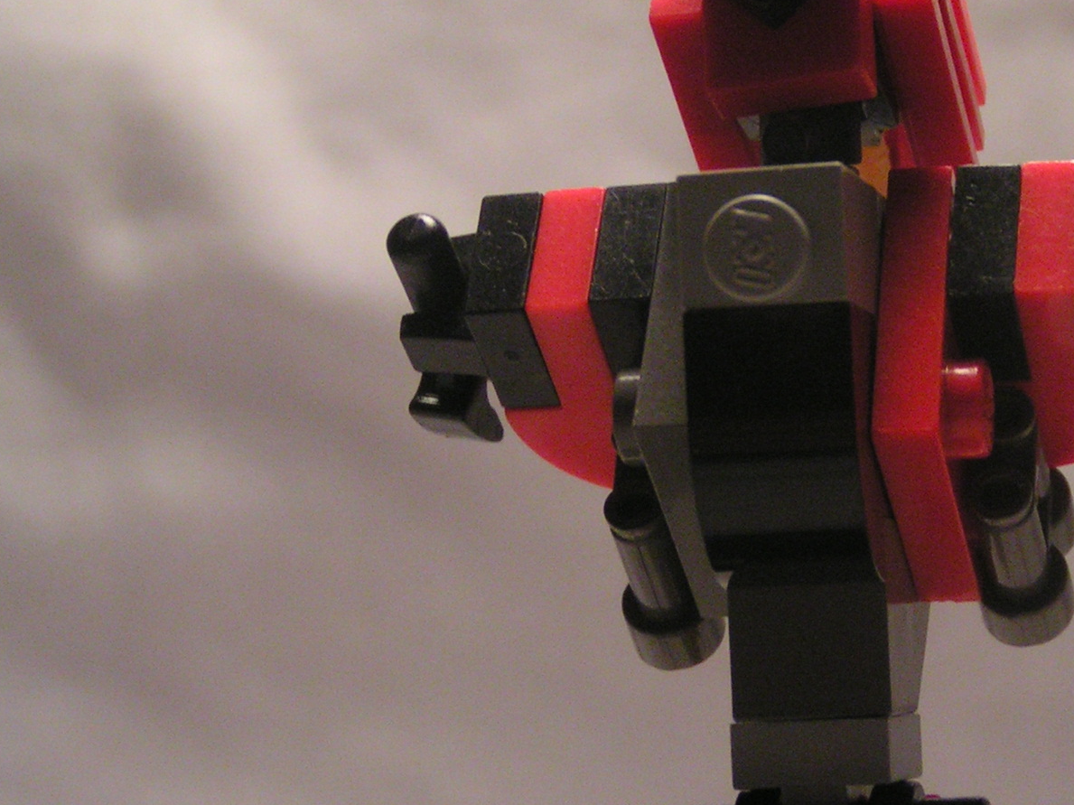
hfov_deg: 17.5
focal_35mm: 112
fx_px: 3474
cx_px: 796
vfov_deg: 13.2
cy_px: 401
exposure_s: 1/80
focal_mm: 10
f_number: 3.2
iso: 200
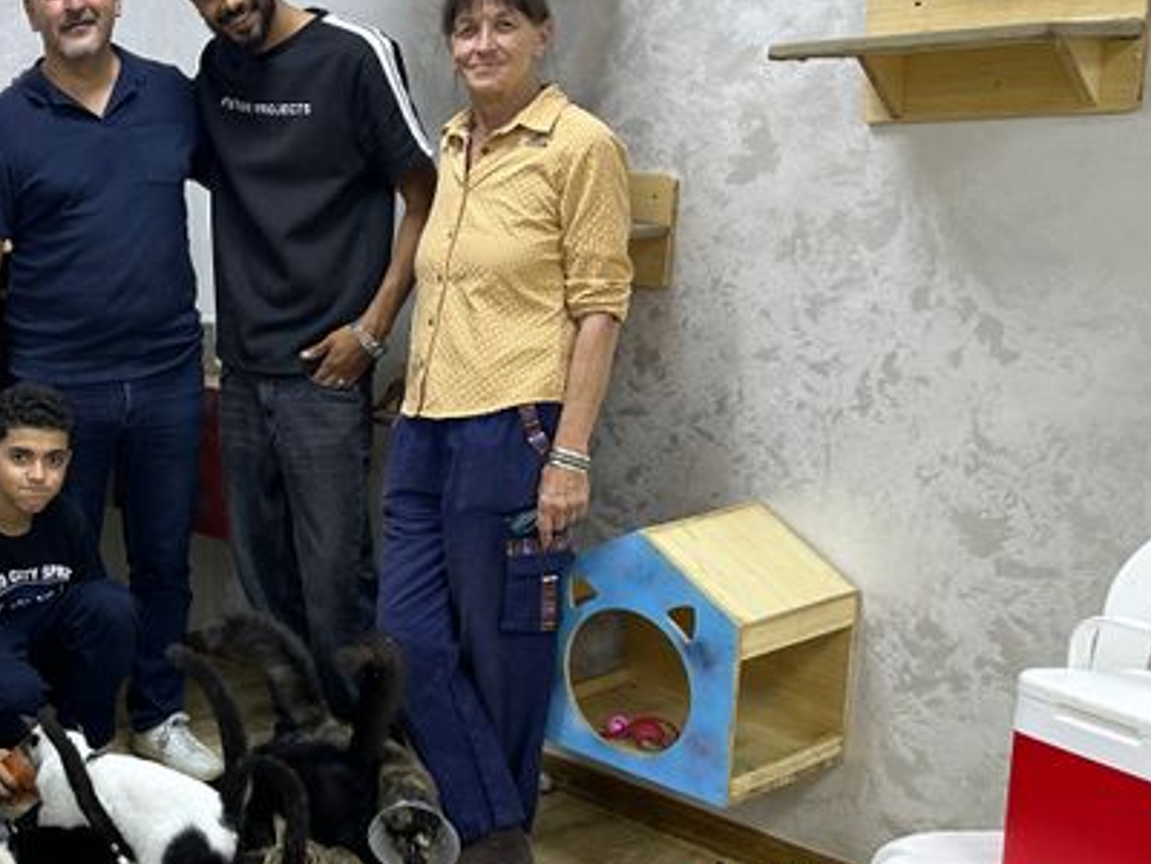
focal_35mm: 48
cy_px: 527
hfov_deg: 36.2
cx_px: 37
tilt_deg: -12.6
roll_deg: +2.1
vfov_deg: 30.2
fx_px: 1596
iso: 125
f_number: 1.78
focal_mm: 6.86
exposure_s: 1/100
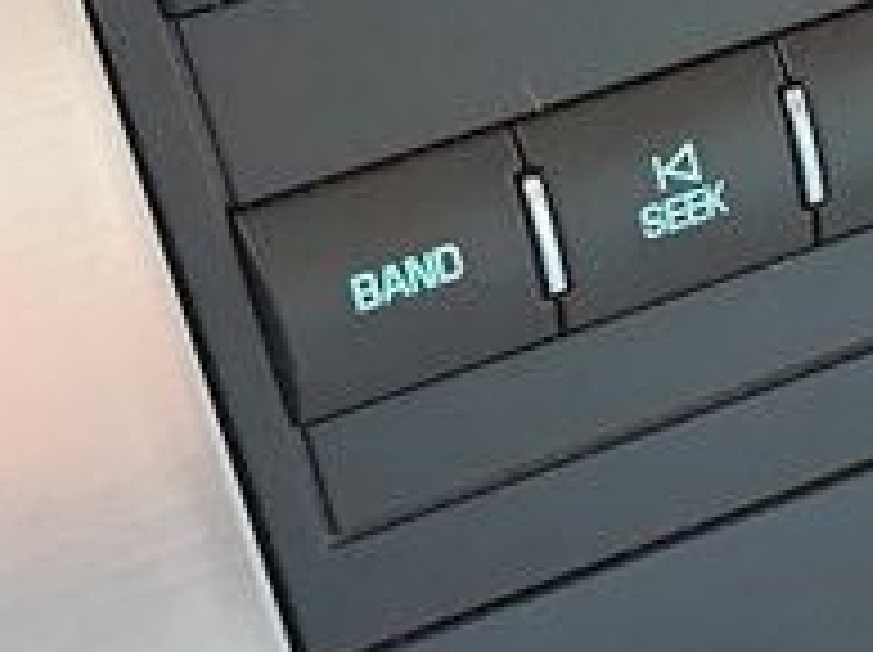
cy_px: 166
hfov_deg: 15.2
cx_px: 886
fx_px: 3199
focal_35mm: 127
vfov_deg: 11.6
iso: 500
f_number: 1.78
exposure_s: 1/60
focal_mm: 6.76
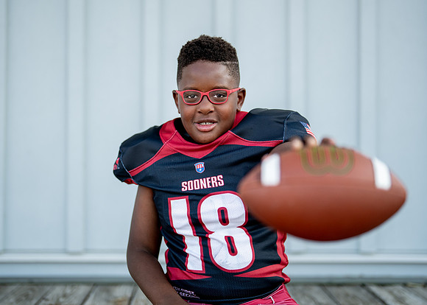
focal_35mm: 59
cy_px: 144
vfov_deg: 24.1
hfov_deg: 33.3
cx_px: 209
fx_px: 713
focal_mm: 50
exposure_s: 1/1250
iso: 160
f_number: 1.2
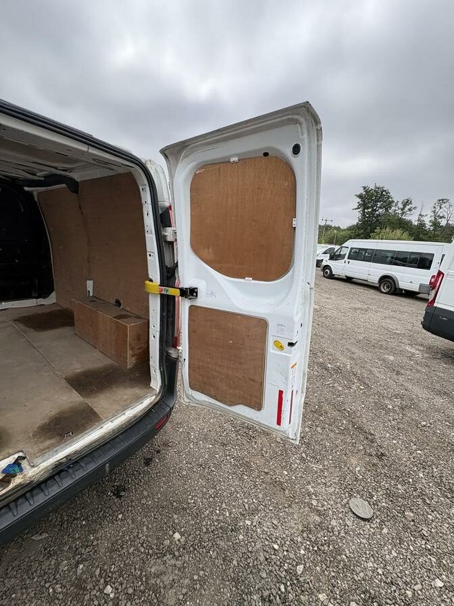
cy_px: 303
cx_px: 227
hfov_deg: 85.7
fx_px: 245
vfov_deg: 102.1
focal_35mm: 14
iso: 40
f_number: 2.2
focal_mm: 2.22
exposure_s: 1/840
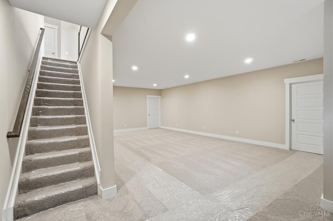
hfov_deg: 100.4
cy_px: 110
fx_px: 139
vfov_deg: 77.2
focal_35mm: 15
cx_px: 166
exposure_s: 1/60
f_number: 4
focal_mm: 10
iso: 100
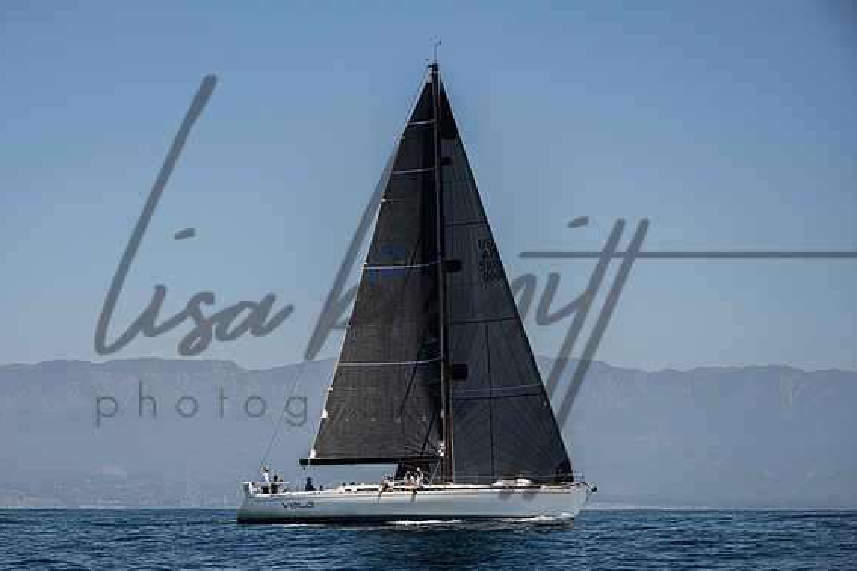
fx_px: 2000
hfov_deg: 24.2
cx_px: 363
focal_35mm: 84
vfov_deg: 16.3
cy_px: 303
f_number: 5
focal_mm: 70
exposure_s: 1/5000
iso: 200
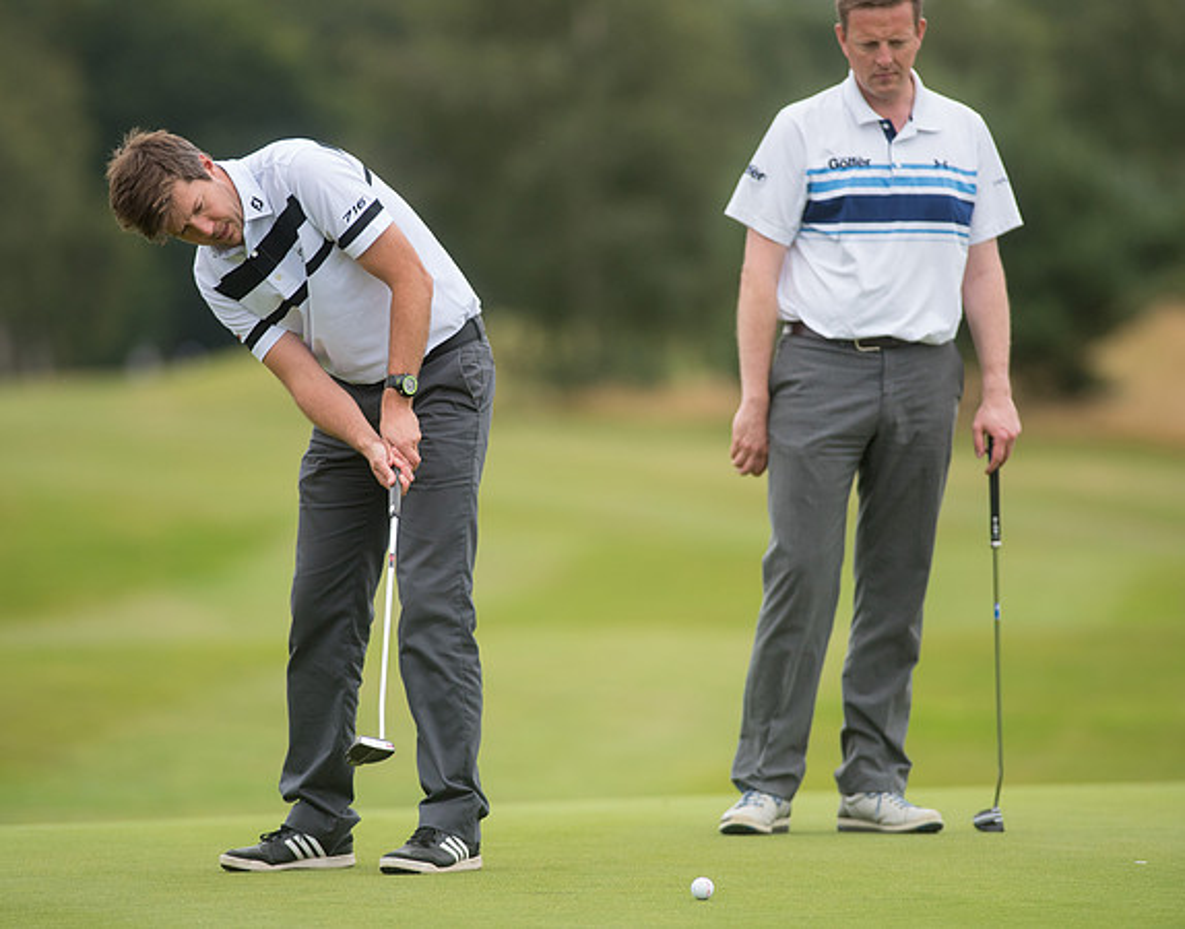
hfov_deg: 5.7
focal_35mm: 341
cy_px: 470
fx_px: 11851
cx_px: 540
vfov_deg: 4.5
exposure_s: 1/3200
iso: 800
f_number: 4
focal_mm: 300
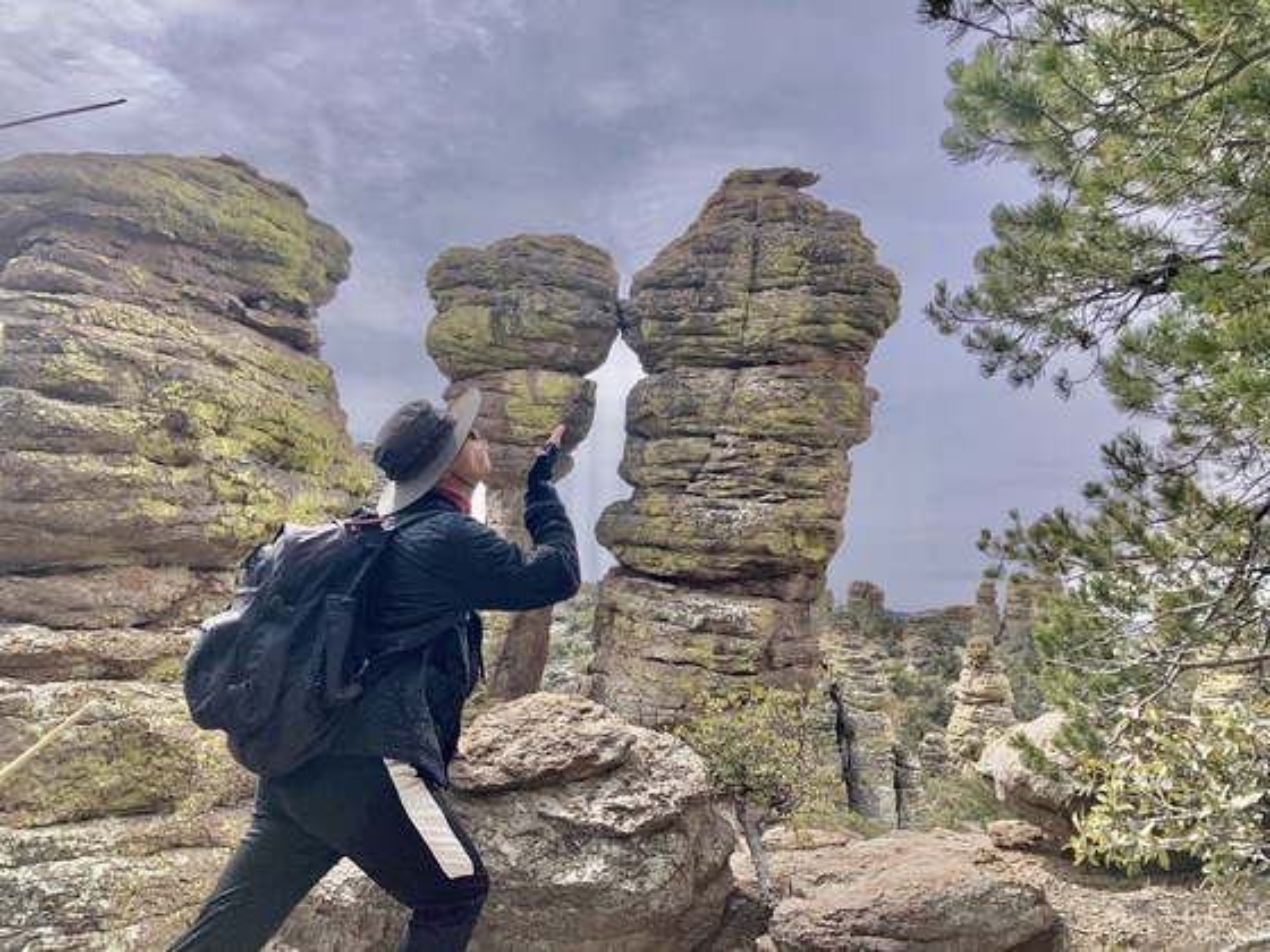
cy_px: 476
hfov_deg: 63.4
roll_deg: -0.2
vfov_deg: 49.7
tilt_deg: +8.7
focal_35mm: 28
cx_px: 635
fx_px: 1027
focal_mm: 3.99
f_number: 1.8
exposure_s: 1/3436
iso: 20
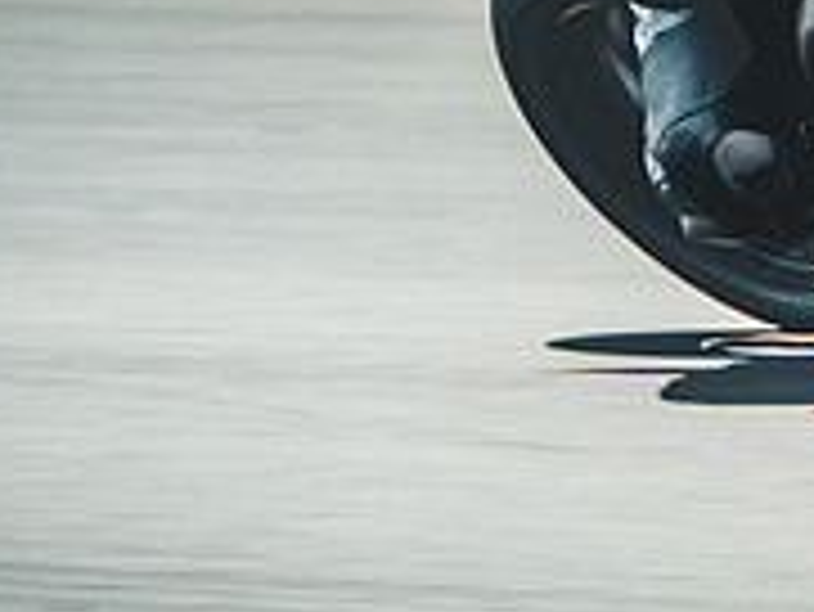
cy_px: -164
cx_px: 1102
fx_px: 43532
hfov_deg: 1.1
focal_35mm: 1850
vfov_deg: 0.8
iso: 320
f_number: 6.4
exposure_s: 1/320
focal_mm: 400
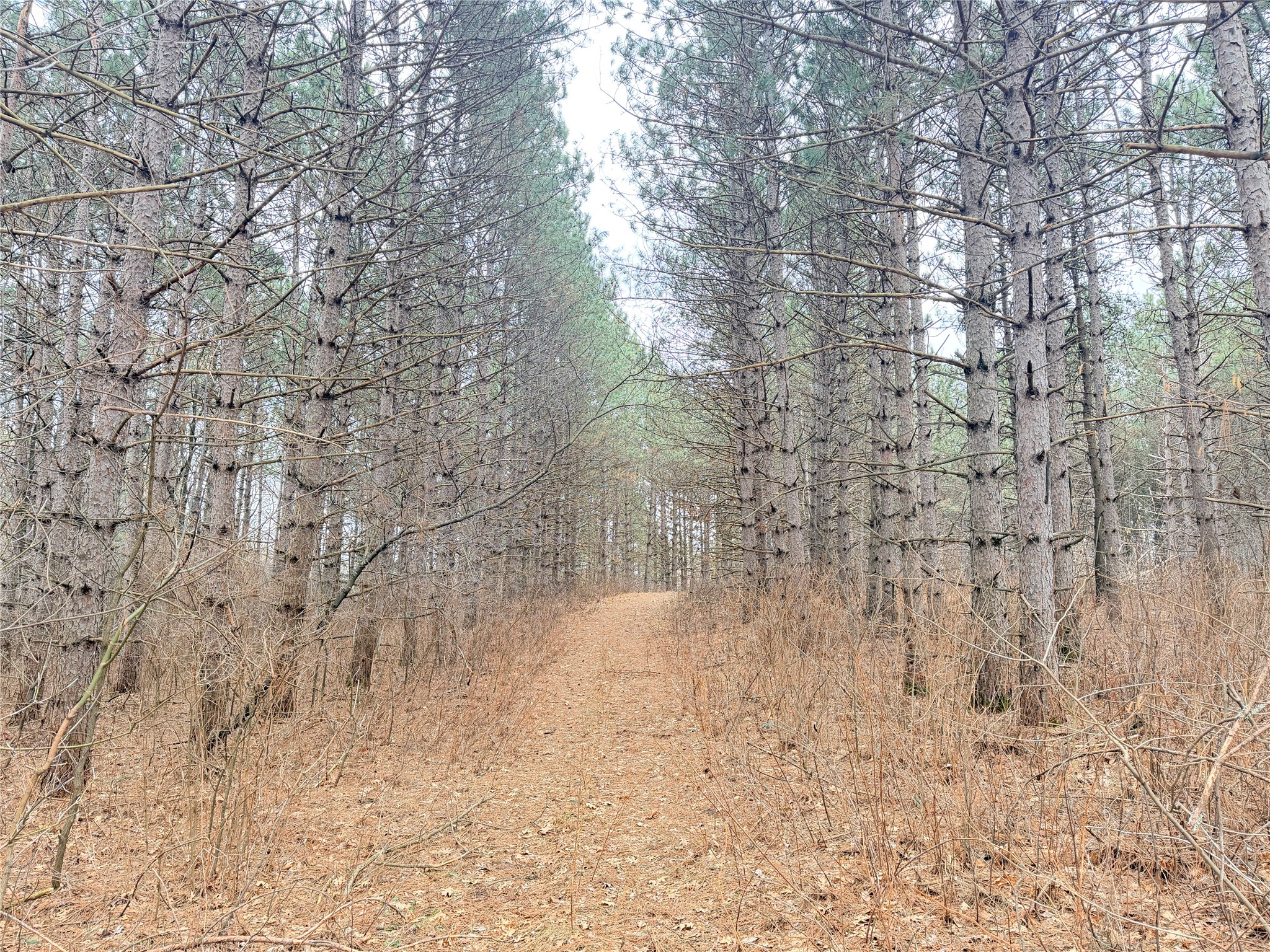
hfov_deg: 71.6
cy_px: 476
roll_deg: -0.1
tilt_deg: +9.7
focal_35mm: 24
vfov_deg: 56.8
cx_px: 635
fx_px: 881
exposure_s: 1/186
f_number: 1.78
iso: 100
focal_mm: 6.76
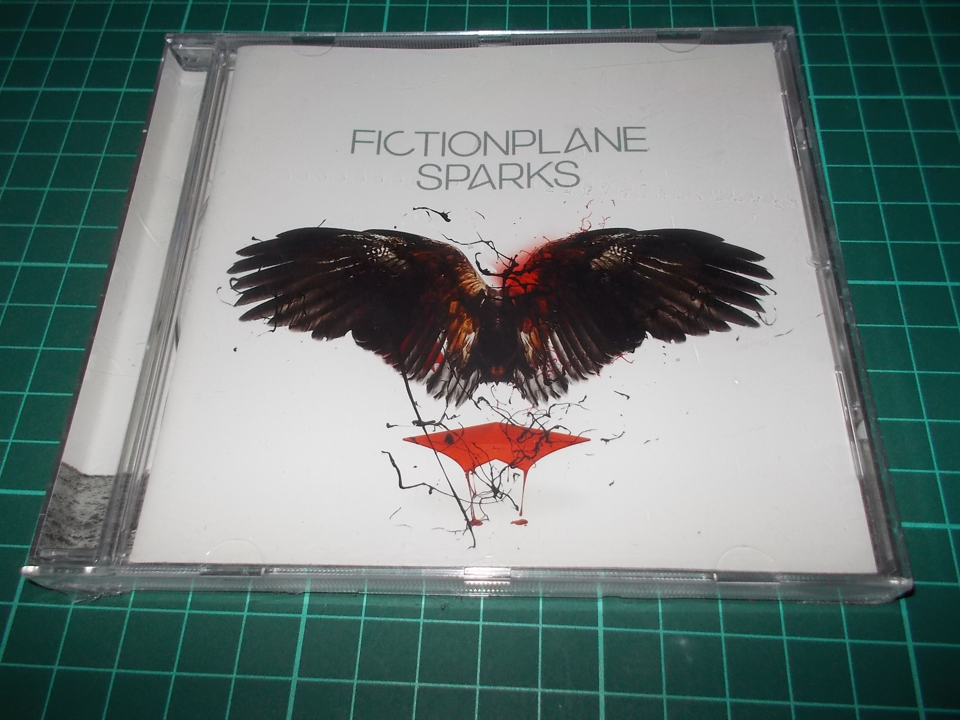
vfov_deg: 48.2
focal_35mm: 29
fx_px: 804
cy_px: 360
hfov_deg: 61.7
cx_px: 480
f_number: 3.3
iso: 200
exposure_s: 1/30
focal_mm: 4.1
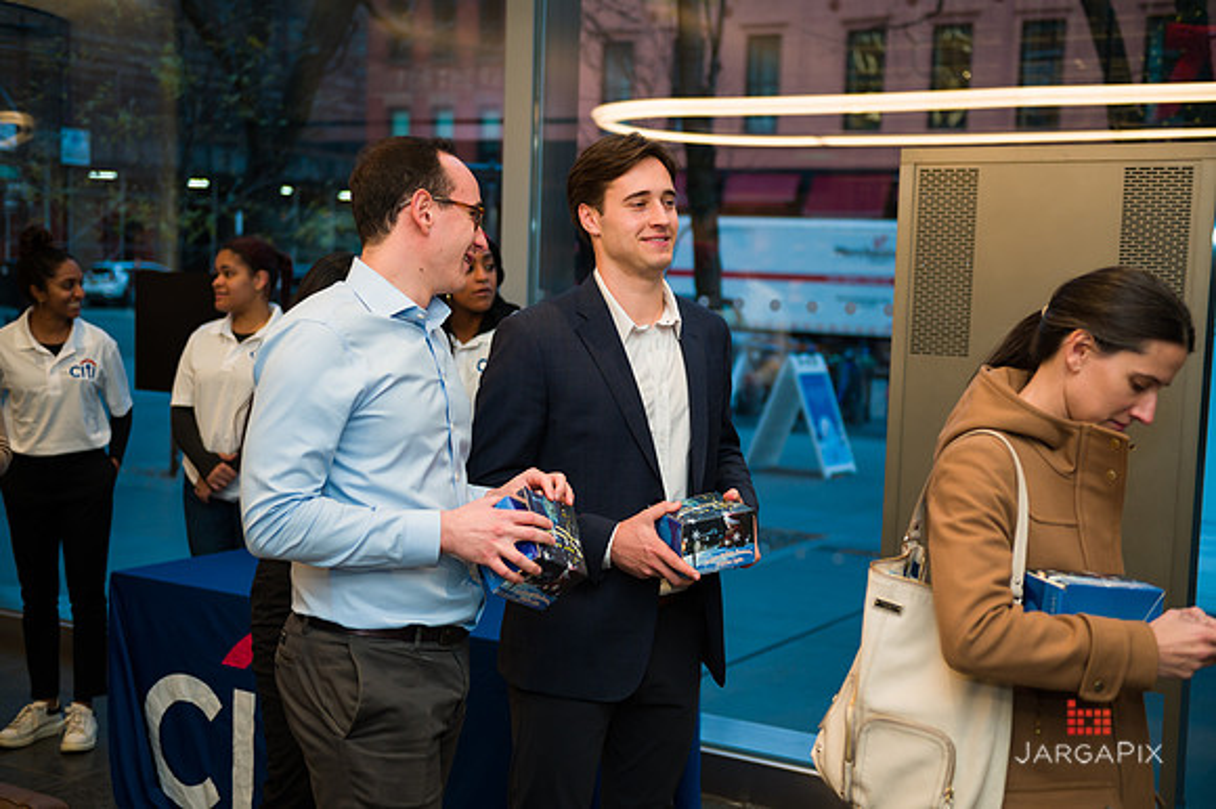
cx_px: 608
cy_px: 404
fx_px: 1620
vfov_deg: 28.0
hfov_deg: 41.1
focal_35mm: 48
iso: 400
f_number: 3.2
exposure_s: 1/200
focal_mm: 48
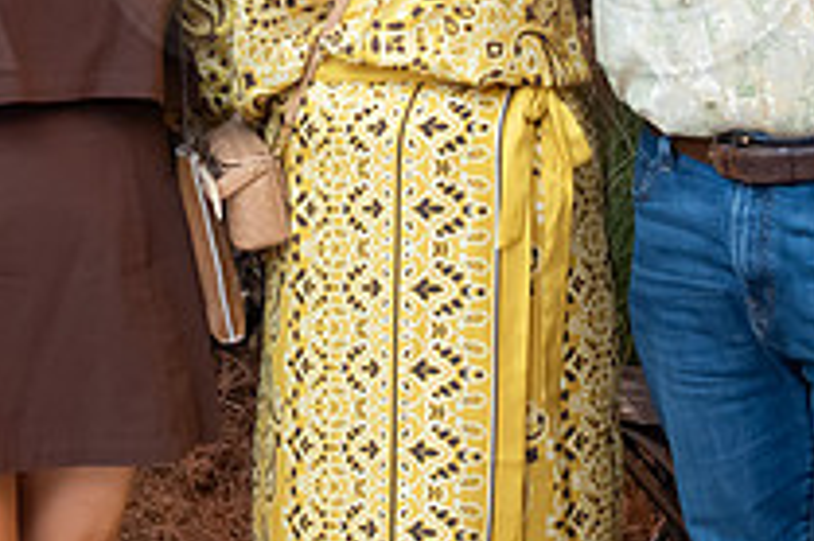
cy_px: -130
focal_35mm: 119
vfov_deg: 11.3
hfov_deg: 17.1
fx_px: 2689
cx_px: 233
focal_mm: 35
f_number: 5.6
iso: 3200
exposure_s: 1/100
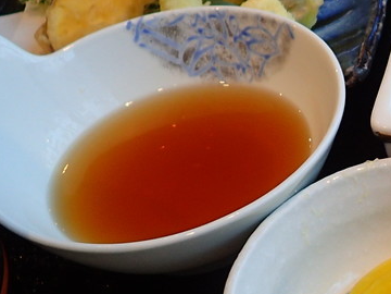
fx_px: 1005
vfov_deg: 16.6
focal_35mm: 89
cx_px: 553
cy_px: 154
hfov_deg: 19.7
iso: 100
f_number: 2
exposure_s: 1/80
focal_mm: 4.5
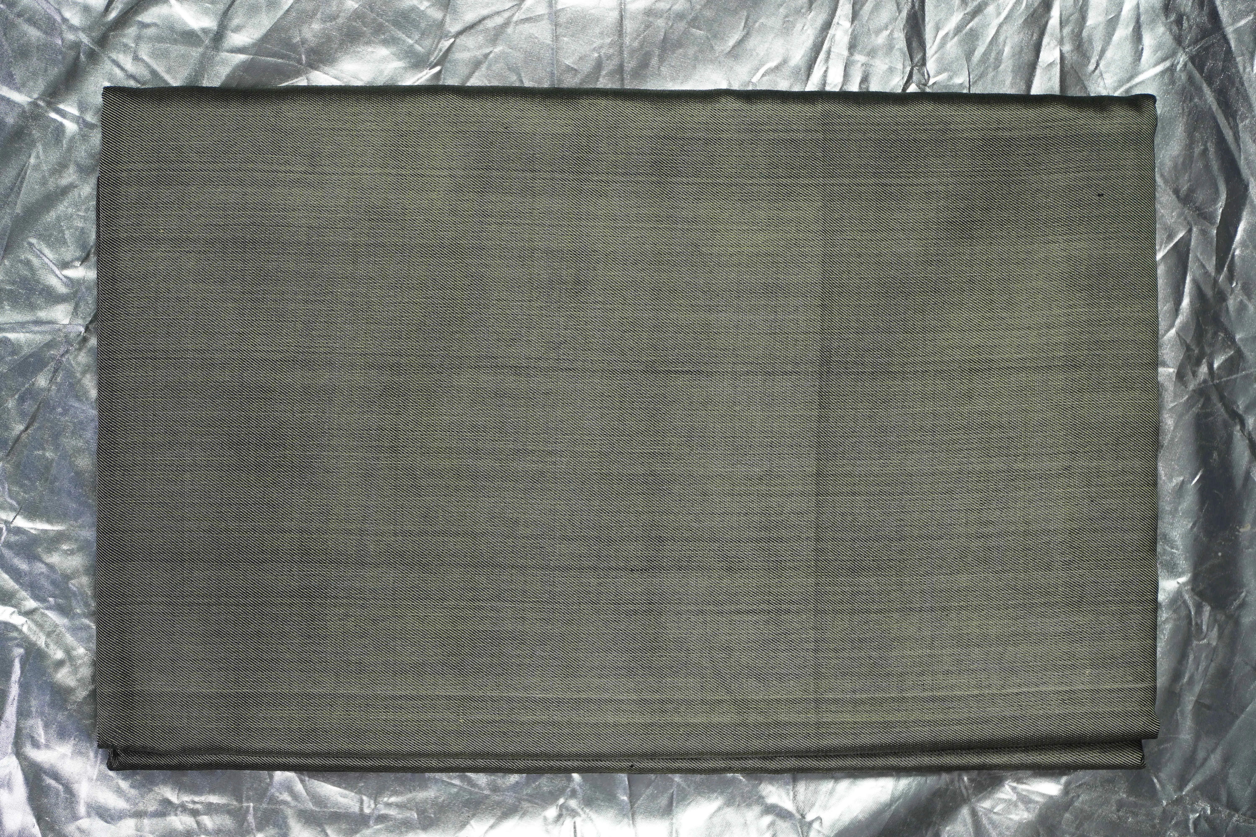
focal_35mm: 84
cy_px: 418
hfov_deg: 24.2
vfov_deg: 16.3
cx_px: 628
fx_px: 2930
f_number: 4
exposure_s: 1/100
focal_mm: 56
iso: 160
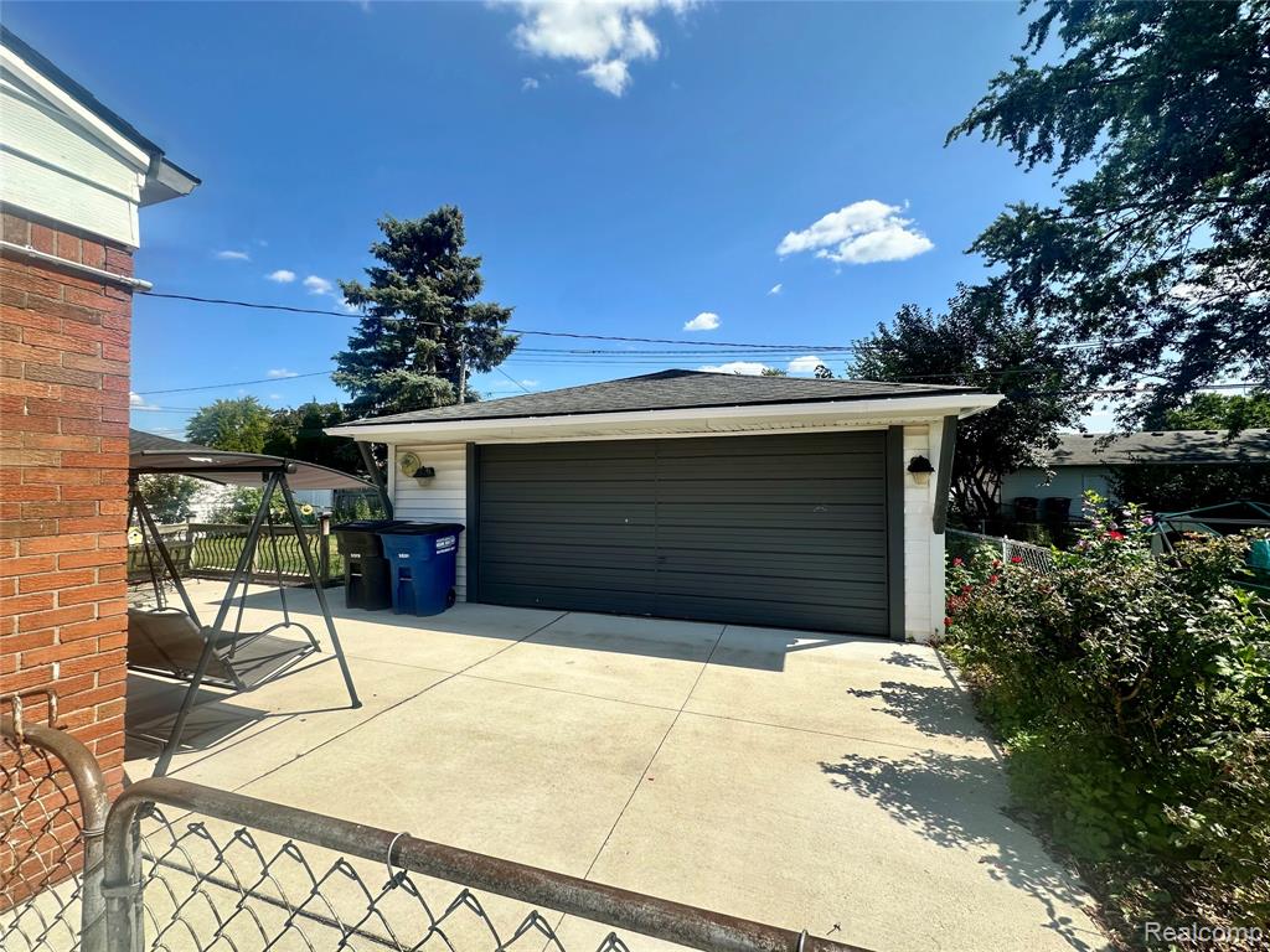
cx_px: 635
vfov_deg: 85.7
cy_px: 476
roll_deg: +0.0
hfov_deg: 102.1
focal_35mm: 14
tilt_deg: +0.7
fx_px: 514
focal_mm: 2.22
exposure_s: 1/1618
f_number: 2.2
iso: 40
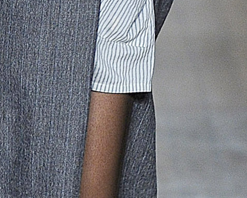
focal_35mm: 1658
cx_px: 35
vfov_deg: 0.9
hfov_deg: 1.2
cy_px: -55
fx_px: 12120
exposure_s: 1/500
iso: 1600
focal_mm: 280
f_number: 5
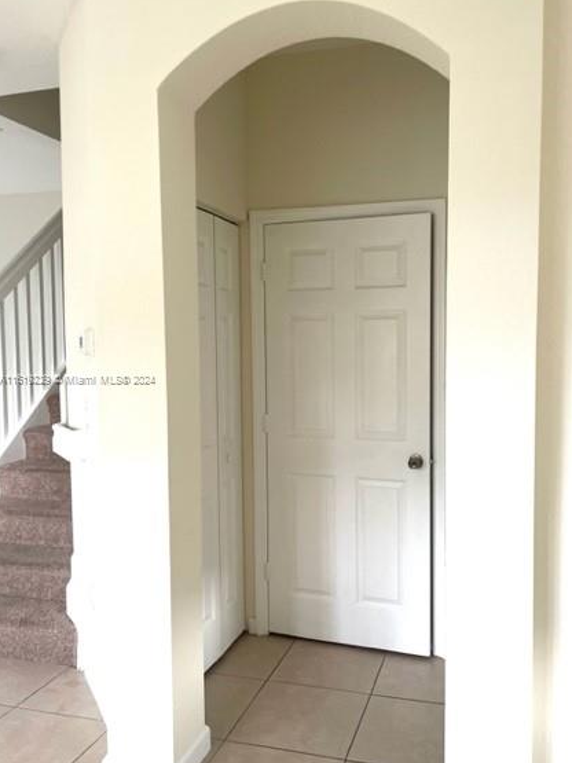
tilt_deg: -3.4
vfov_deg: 60.0
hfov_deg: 46.7
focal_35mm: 30
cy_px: 379
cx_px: 326
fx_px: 661
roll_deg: +0.5
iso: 125
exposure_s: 1/121
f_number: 1.6
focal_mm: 4.2
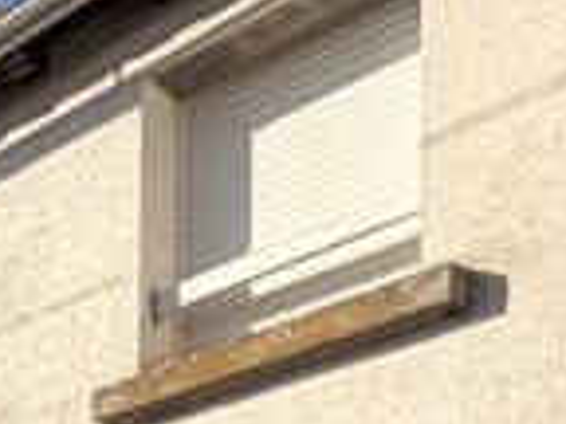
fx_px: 1275
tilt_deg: +2.5
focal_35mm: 78
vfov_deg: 14.9
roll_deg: -1.3
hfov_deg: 19.7
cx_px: -401
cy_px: 887
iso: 20
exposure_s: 1/770
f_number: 2.2
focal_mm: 2.22
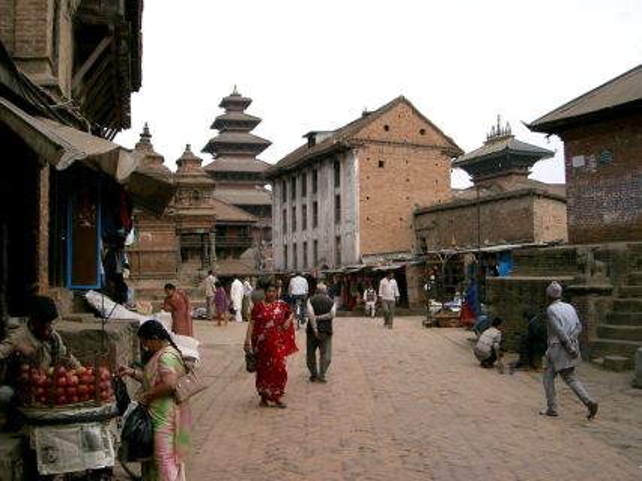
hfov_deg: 47.9
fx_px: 723
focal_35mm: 39
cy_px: 240
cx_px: 321
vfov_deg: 36.8
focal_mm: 8
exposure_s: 1/400
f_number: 4.8
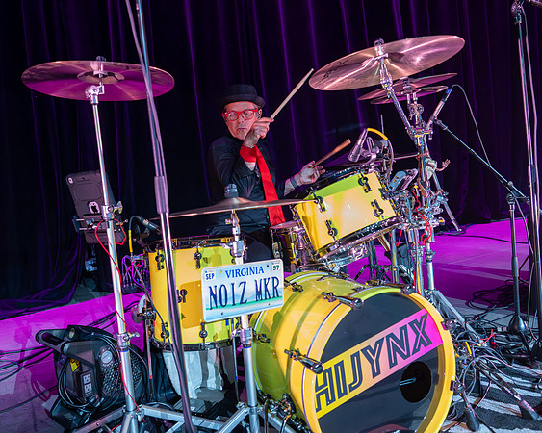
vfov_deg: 48.4
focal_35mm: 30
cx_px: 242
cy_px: 202
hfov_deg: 58.6
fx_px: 482
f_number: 2.8
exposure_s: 1/500
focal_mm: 25
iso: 8000
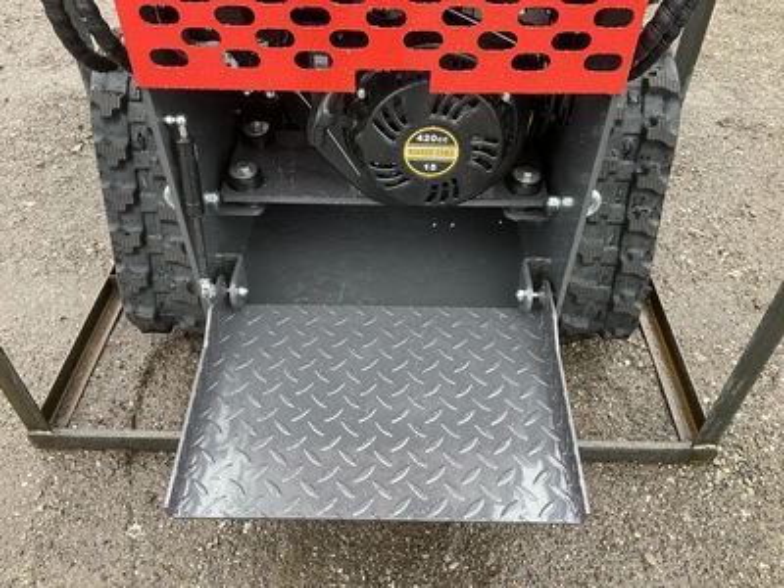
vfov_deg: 48.2
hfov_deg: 61.7
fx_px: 657
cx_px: 392
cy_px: 294
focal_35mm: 29
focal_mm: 3
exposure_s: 1/122
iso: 64
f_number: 1.8
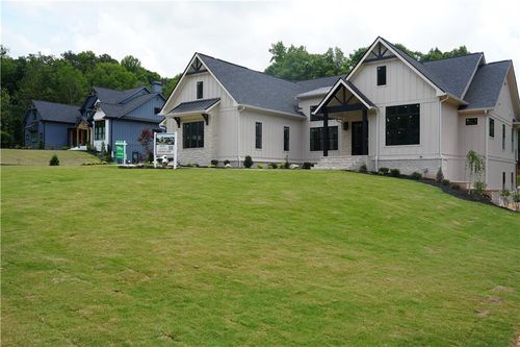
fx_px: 448
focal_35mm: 31
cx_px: 260
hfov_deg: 60.3
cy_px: 174
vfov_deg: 42.3
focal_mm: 31
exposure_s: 1/320
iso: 100
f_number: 5
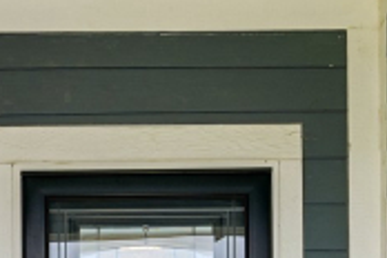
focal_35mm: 69
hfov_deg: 29.1
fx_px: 742
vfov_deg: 17.2
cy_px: 418
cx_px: 147
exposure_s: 1/50
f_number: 8
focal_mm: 16
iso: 100
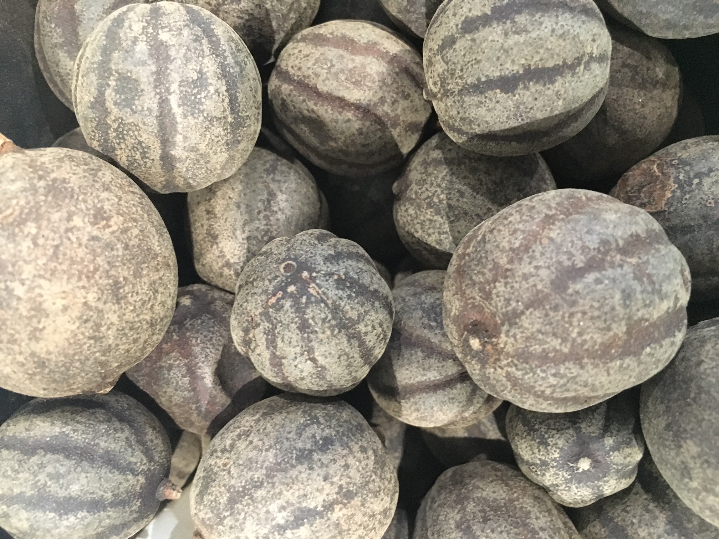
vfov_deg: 48.2
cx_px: 360
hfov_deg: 61.7
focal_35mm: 29
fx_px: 602
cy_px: 270
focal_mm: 4.15
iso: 320
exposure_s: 1/17
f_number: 2.2
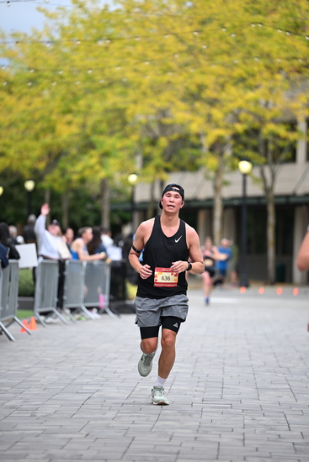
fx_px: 2187
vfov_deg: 12.1
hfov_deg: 8.1
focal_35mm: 170
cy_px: 231
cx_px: 154
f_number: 2.8
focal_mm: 170
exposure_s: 1/2000
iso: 640
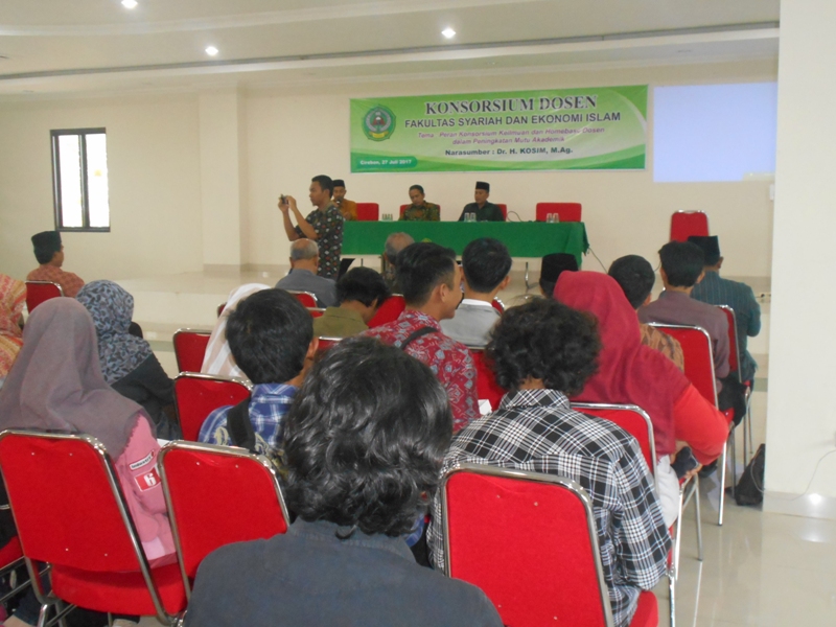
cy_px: 314
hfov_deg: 47.9
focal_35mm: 39
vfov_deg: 36.8
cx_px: 418
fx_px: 942
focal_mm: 6.7
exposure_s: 1/30
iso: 640
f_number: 3.9
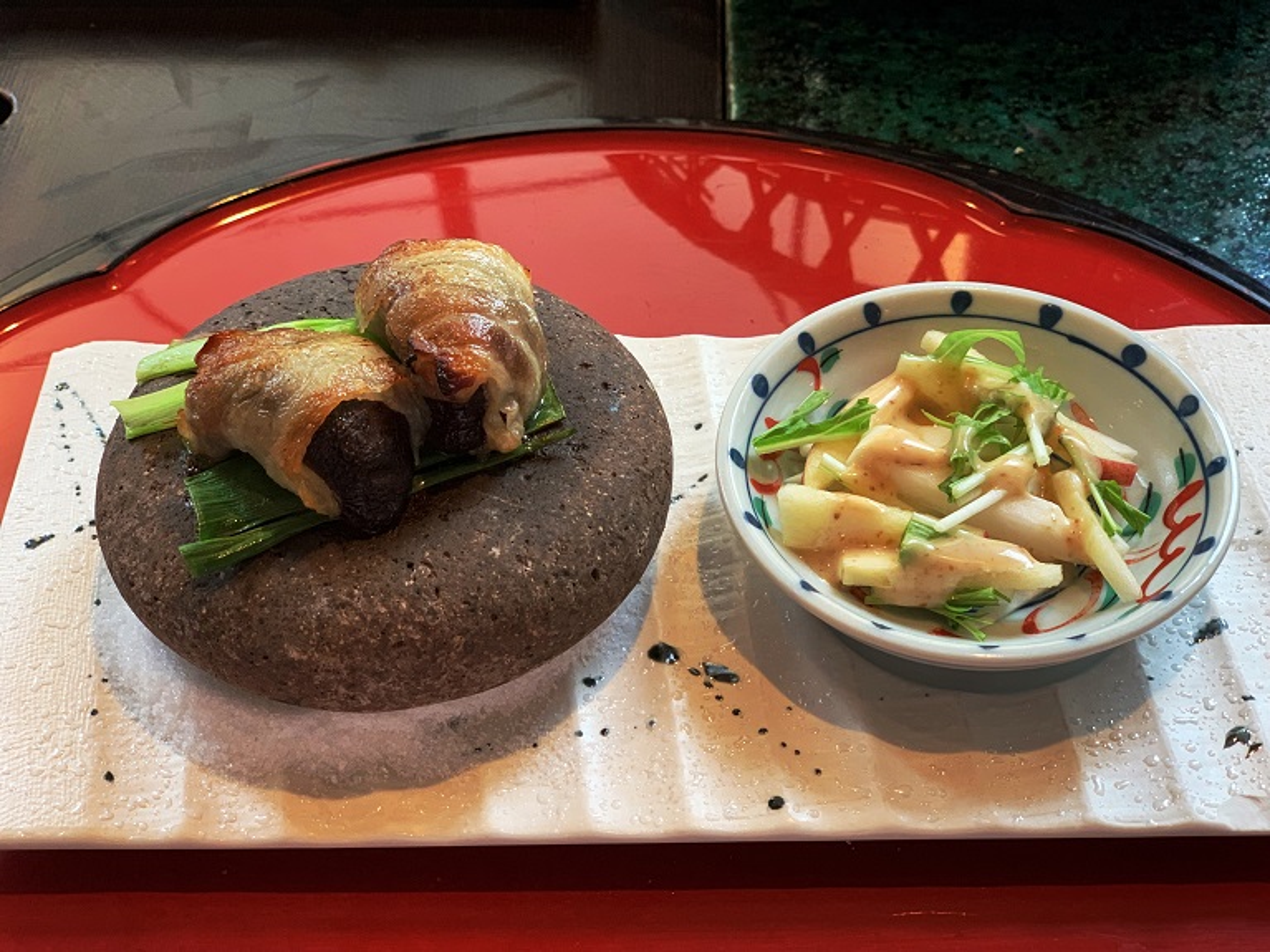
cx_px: 635
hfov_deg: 36.8
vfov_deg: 28.0
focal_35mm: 52
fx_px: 1907
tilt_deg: -46.7
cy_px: 476
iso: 125
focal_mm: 6
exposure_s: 1/60
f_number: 2.4
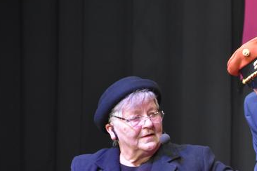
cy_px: 111
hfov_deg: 5.1
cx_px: 265
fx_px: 2855
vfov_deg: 3.4
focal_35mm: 400
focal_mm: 122
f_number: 5.6
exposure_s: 1/60
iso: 2000
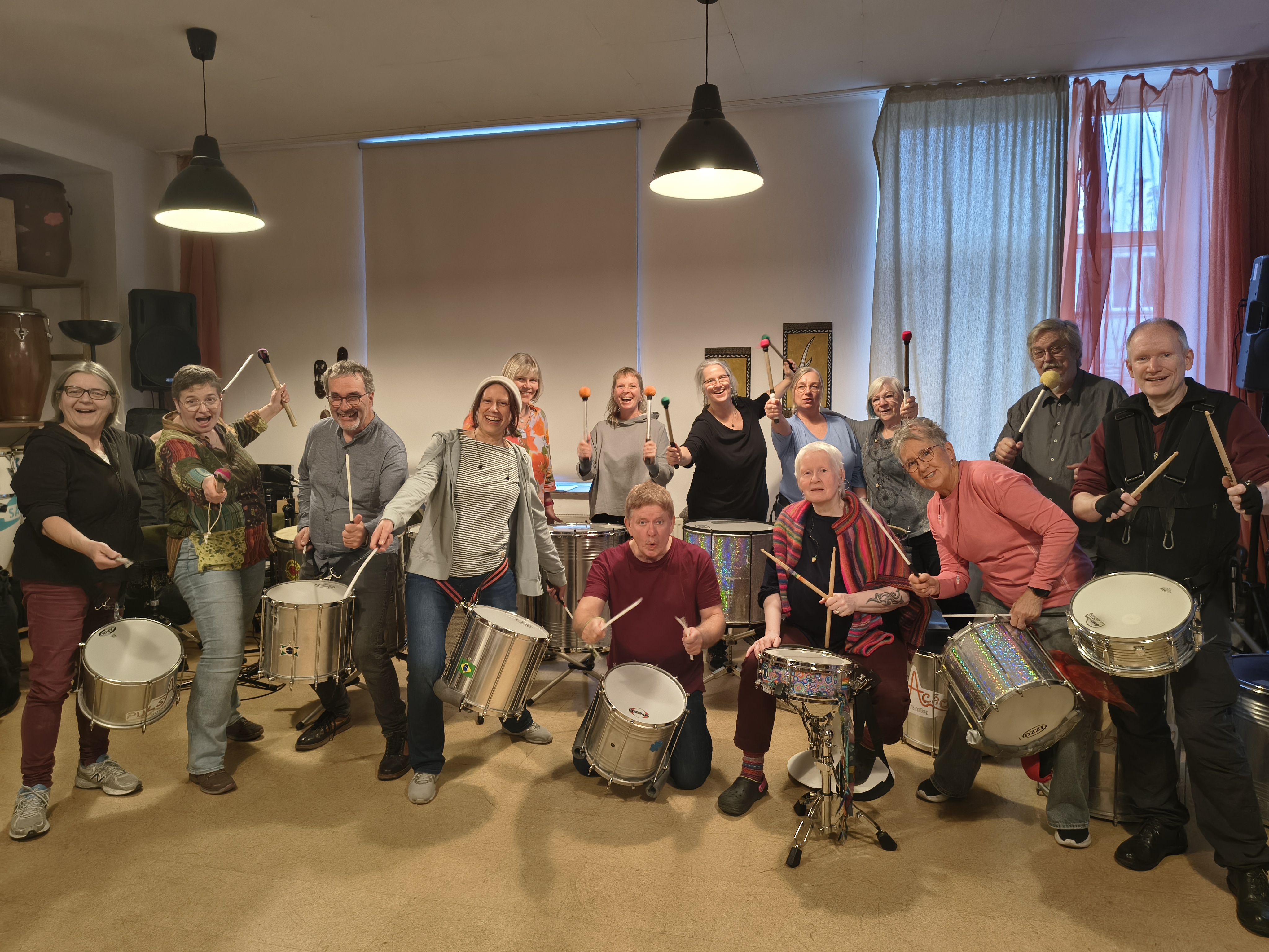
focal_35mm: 24
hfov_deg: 71.6
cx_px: 634
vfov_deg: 56.8
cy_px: 476
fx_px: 880
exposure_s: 1/50
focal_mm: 5.56
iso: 1304
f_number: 1.8
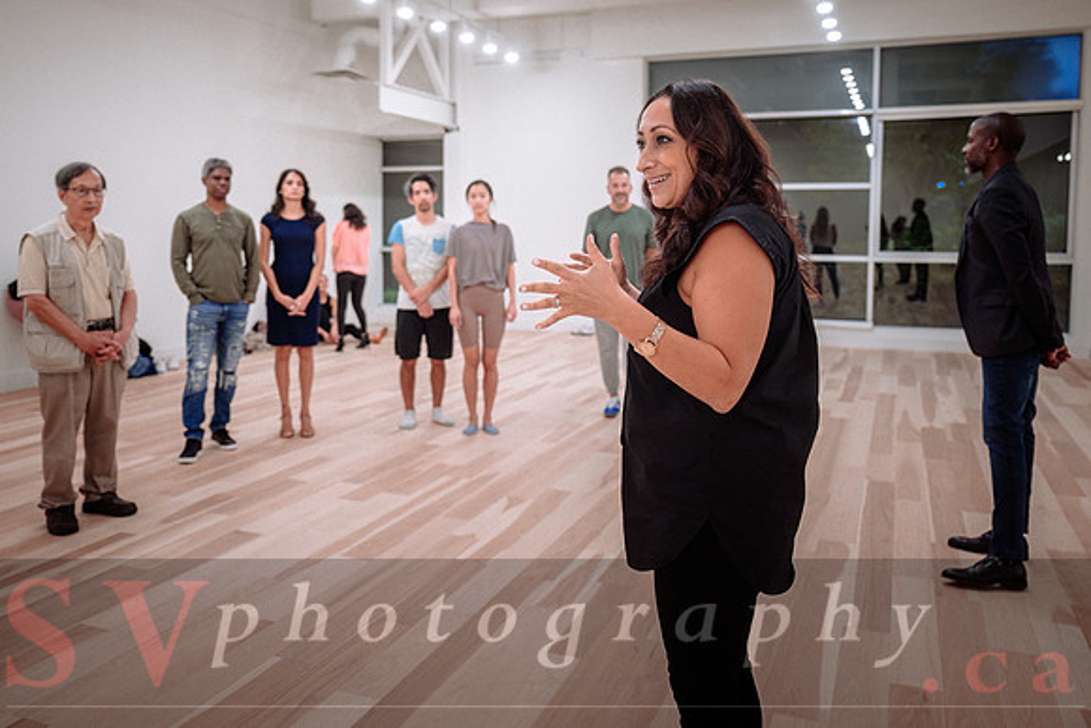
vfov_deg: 43.8
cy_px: 279
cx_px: 546
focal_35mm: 30
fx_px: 898
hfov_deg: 62.5
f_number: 2.8
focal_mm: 24
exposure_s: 1/160
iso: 1600
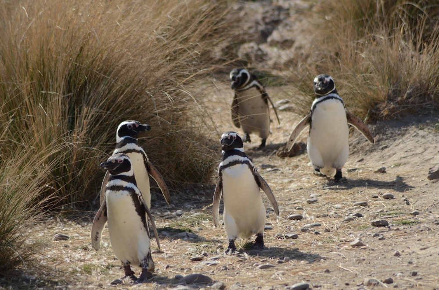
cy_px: 145
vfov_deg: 4.1
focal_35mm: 330
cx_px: 220
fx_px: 4015
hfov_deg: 6.3
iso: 400
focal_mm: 220
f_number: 5.6
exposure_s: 1/2000
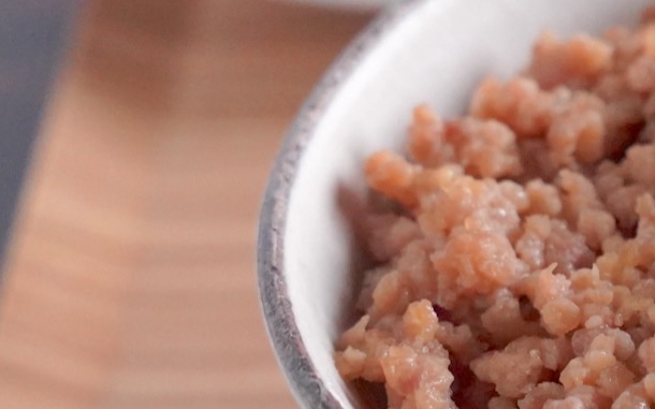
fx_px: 4176
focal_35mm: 234
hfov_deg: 8.8
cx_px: 970
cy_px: 343
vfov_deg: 5.6
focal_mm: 70
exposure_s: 1/400
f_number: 6.3
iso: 12800
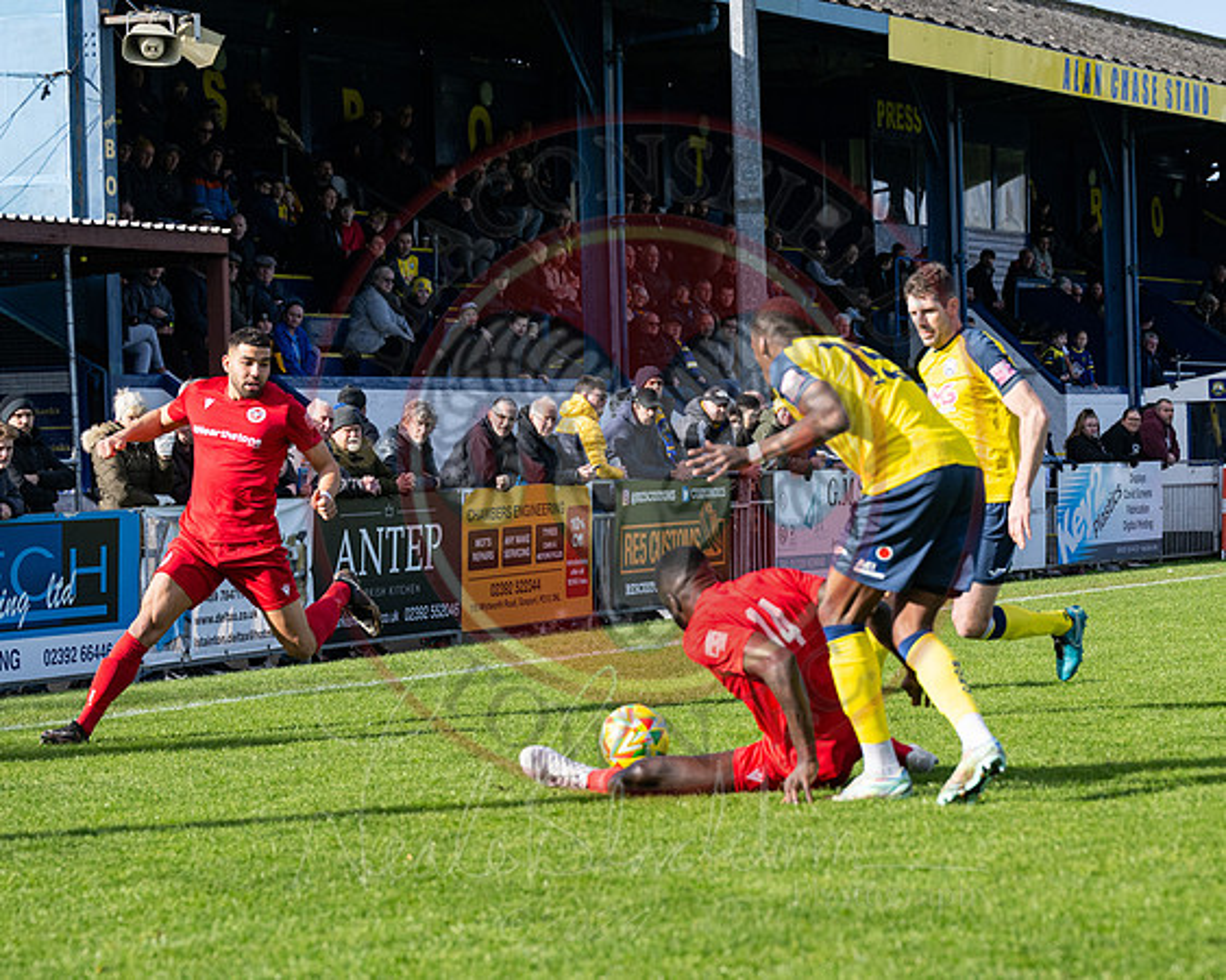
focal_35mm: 130
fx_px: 4714
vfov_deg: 11.9
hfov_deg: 14.7
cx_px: 962
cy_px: 466
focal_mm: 81
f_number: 4
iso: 400
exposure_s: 1/4000
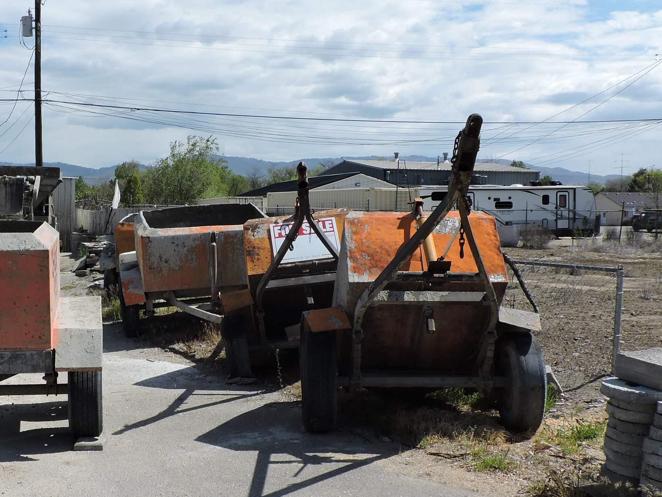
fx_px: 861
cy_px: 261
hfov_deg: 41.1
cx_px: 181
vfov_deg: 32.2
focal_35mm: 45
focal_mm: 4.3
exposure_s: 1/1250
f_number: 3.3
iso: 100
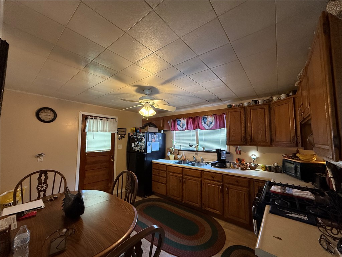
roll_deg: +0.1
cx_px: 171
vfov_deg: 85.7
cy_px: 128
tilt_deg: +5.3
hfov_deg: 102.1
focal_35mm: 14
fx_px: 138
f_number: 2.2
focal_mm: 2.22
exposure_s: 1/60
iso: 400
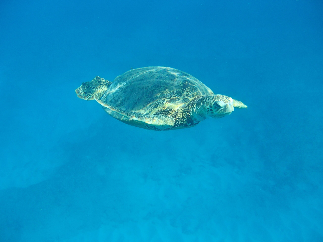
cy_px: 121
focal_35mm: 43
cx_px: 162
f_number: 4.8
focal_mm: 7.73
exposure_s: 1/250
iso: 320
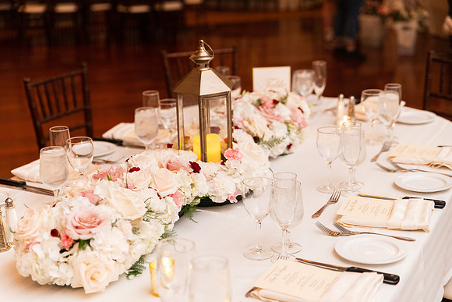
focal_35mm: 62
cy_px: 151
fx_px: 779
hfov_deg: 32.4
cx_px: 226
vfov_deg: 21.9
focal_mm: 62
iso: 3200
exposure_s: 1/100
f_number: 2.8
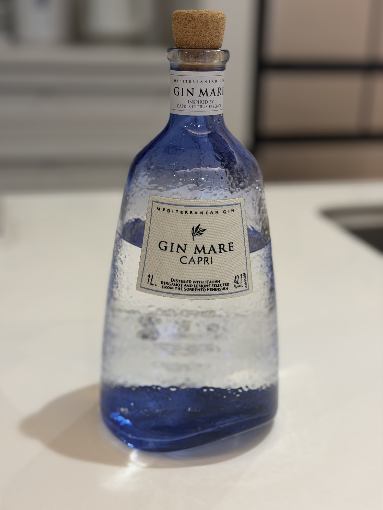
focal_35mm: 48
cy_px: 255
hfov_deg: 30.3
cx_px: 192
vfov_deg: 39.7
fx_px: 708
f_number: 1.78
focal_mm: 6.76
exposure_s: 1/50
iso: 50
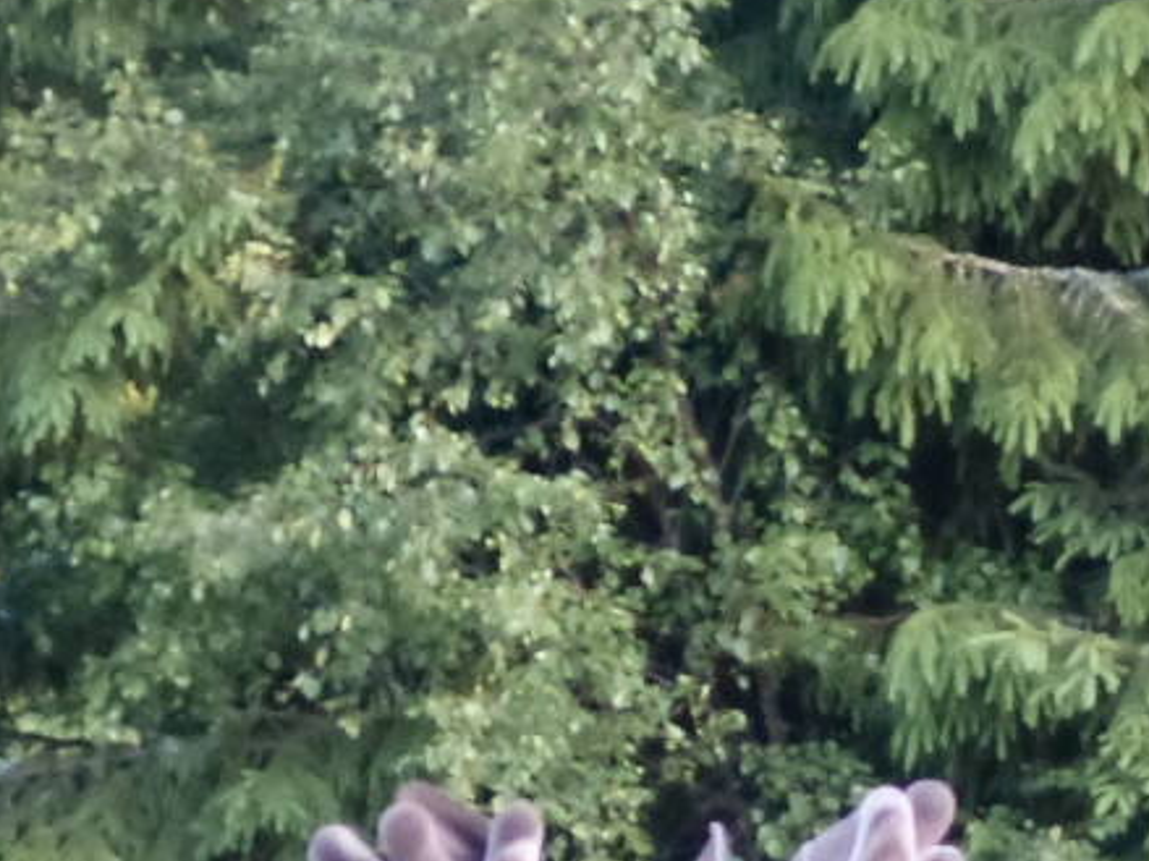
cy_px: 819
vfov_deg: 1.0
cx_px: 785
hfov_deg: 1.3
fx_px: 51103
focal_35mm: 1540
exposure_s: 1/10
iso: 800
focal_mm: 108
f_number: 2.8
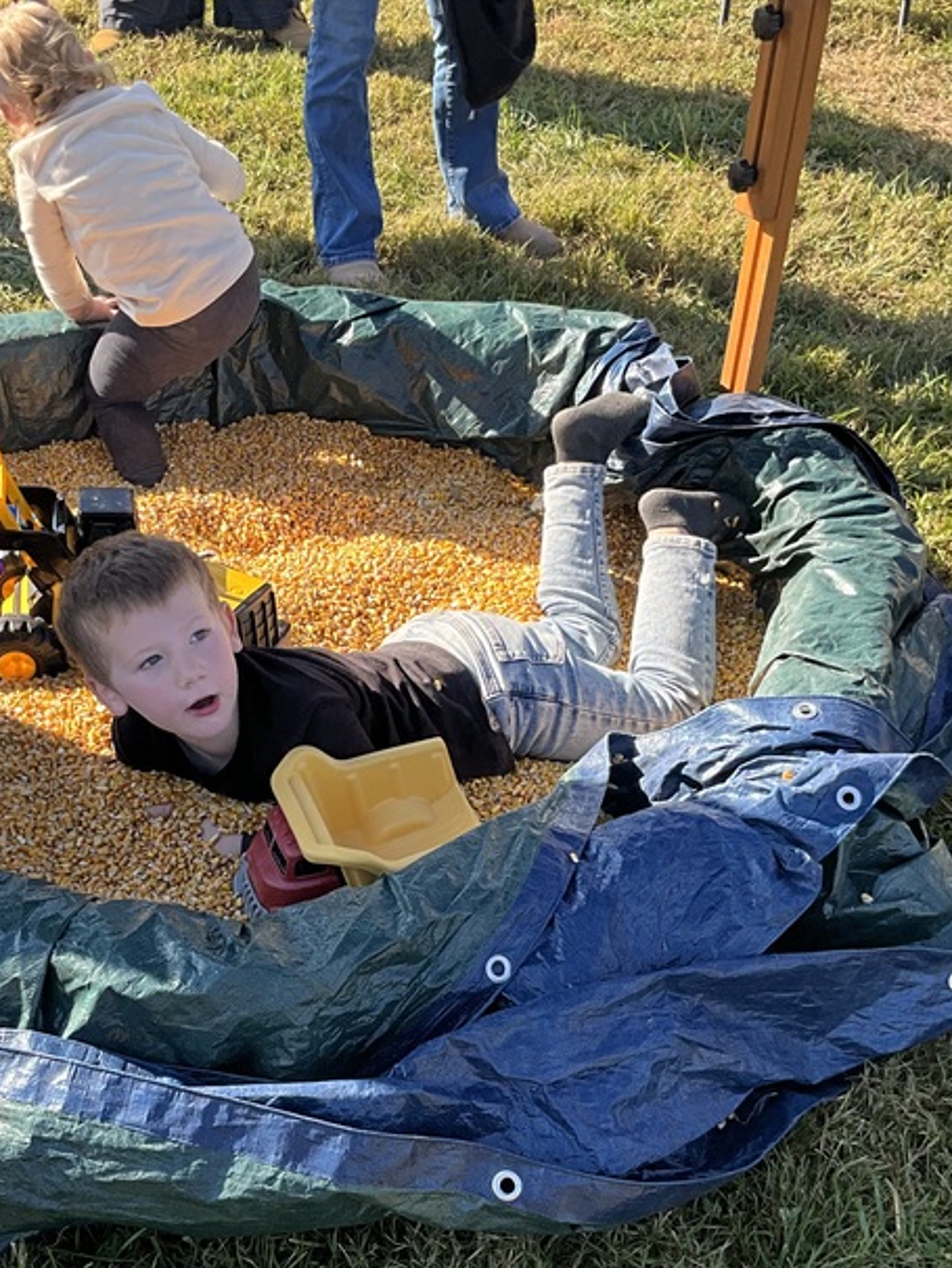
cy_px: 762
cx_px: 328
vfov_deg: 38.7
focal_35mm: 49
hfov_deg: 29.5
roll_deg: -1.1
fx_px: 1796
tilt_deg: -38.7
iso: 25
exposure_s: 1/370
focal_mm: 3
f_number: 1.8
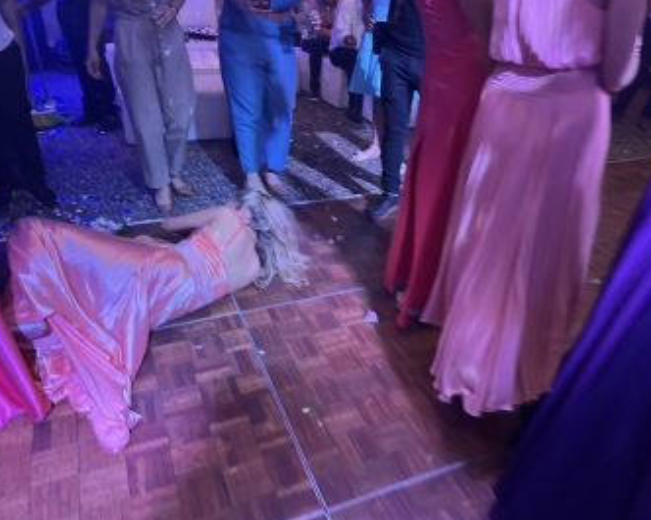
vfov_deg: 51.5
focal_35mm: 28
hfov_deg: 62.2
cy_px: 265
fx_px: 539
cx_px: 345
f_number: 1.5
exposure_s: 1/50
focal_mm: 5.7
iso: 500
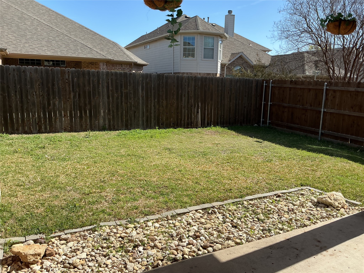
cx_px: 182
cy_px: 136
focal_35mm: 29
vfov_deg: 48.2
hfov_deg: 61.7
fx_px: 305
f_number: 1.8
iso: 25
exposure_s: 1/1451
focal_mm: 3
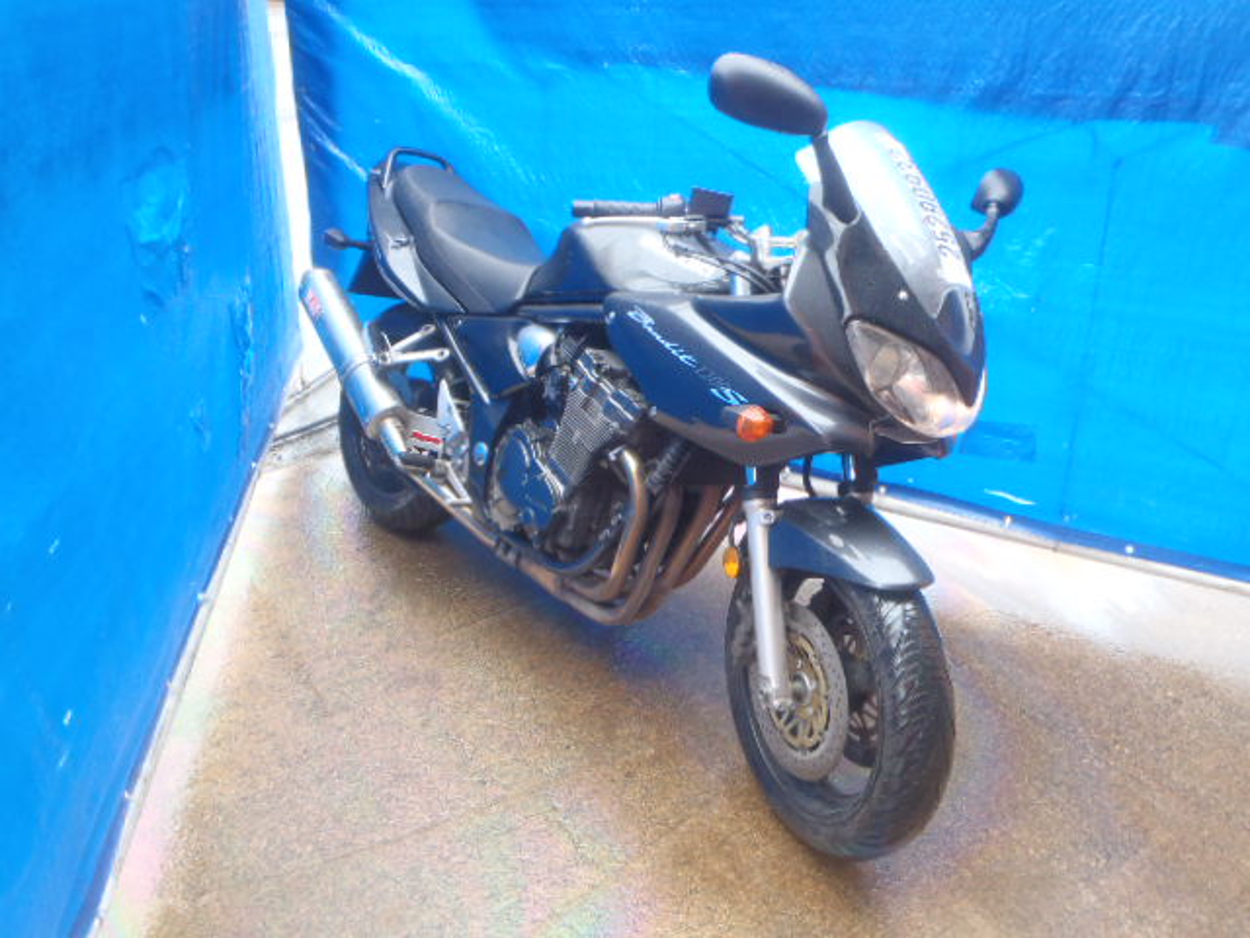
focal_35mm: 28
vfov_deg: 49.7
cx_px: 625
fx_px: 1011
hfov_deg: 63.4
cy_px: 469
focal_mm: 5
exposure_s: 1/25
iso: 200
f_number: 3.5
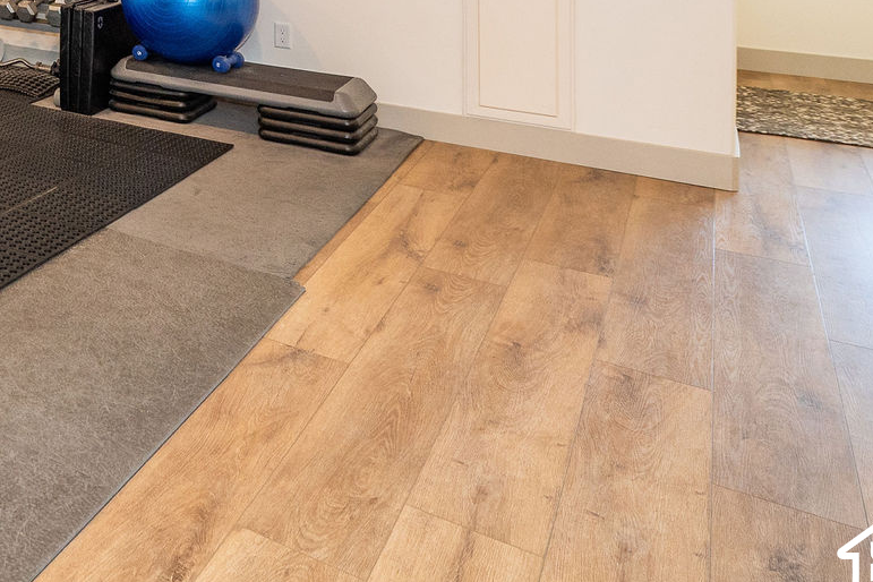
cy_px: -152
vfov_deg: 28.7
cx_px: -170
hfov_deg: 37.6
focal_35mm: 39
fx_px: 946
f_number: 5
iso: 800
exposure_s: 1/160
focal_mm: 14
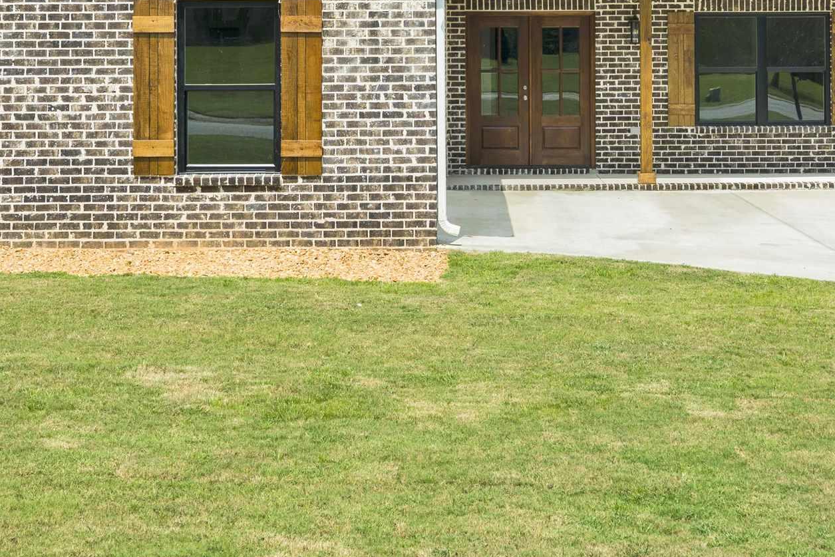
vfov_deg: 18.8
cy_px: 26
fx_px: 1647
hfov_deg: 28.4
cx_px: 468
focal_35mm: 71
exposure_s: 1/250
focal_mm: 29
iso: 125
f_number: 10
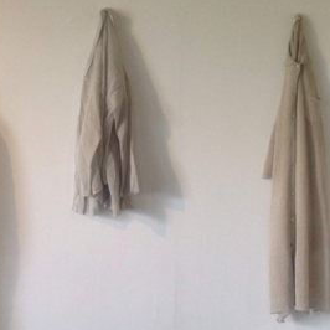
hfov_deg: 18.6
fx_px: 1003
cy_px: 130
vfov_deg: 18.7
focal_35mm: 93
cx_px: 112
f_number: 2.4
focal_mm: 4.28
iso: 64
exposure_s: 1/30
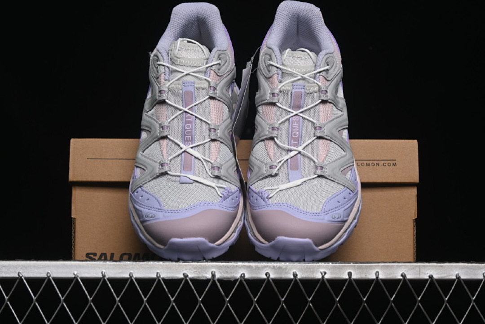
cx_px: 242
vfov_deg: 18.2
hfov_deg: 27.0
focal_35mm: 75
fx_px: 1010
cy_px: 162
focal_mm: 50
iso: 160
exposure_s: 1/60
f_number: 7.1
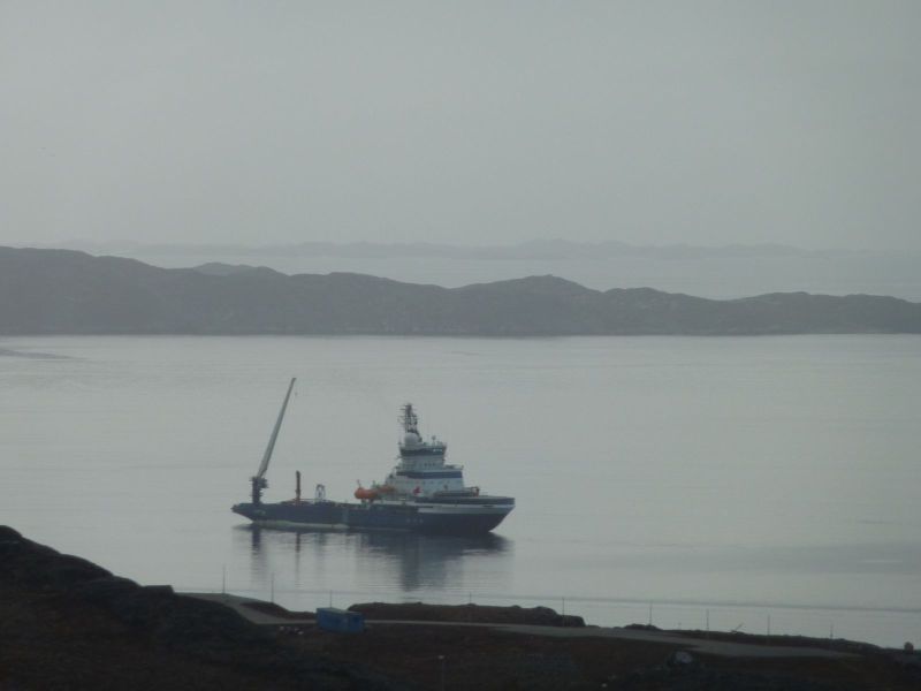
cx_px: 460
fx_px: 7982
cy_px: 346
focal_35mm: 300
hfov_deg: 6.6
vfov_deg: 5.0
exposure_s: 1/320
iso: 80
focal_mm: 49.2
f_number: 4.9
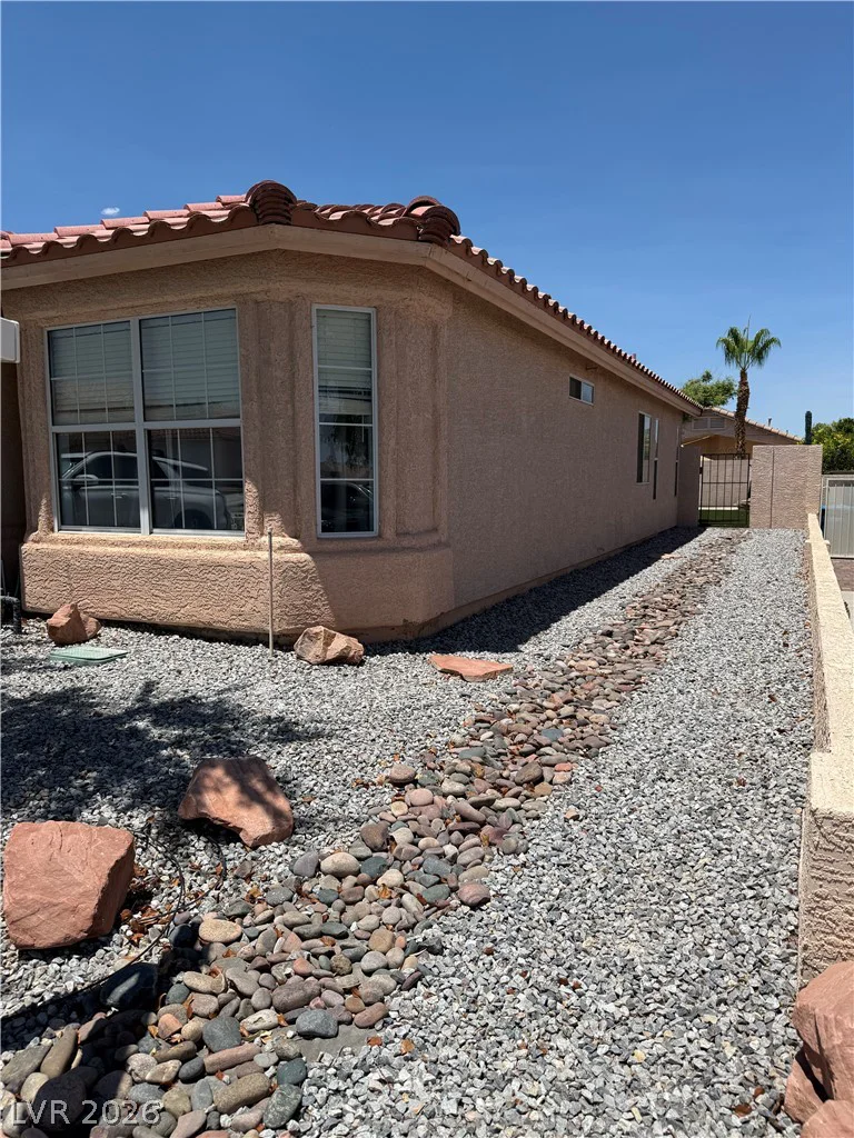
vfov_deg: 71.6
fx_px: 789
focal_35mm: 24
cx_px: 427
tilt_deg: -5.7
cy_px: 569
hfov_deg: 56.8
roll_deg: -0.1
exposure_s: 1/7353
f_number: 1.78
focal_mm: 6.76
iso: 80
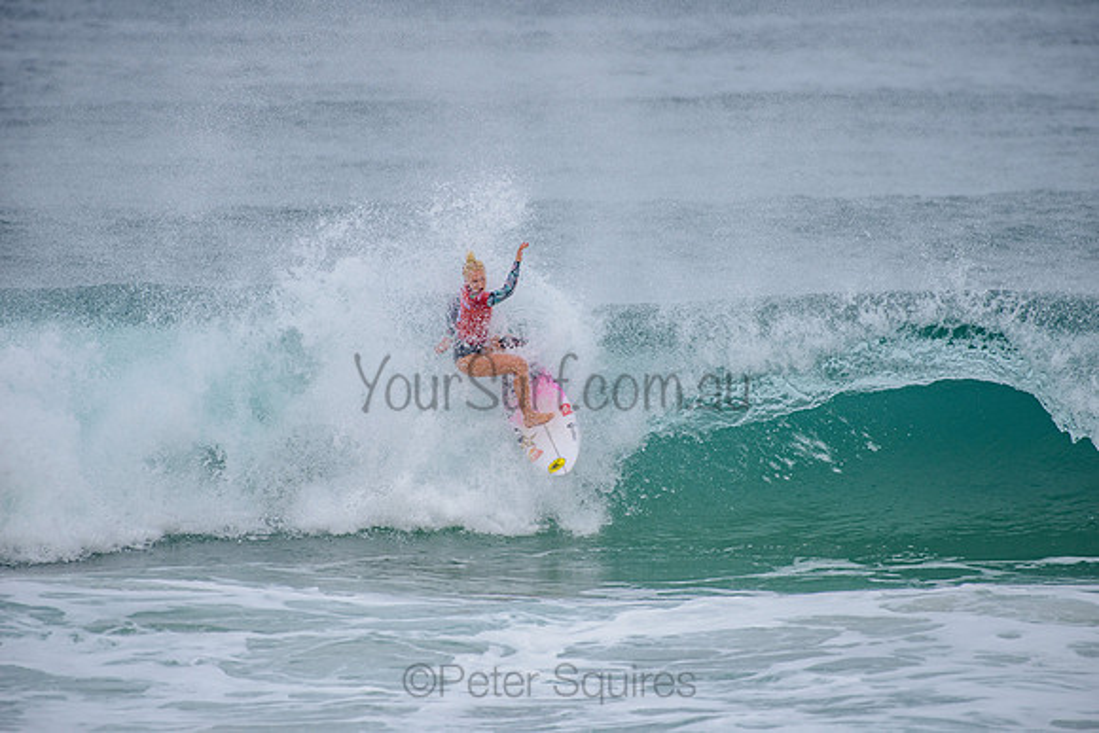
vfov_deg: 2.8
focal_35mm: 500
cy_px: 366
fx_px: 15267
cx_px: 550
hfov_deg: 4.1
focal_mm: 500
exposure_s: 1/2000
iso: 320
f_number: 5.6
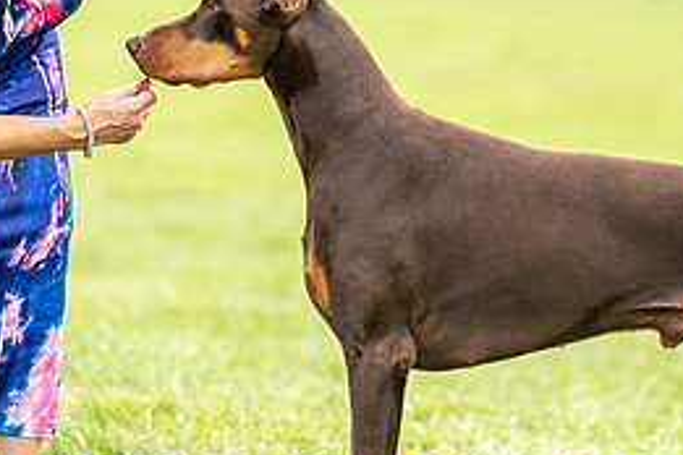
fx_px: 6564
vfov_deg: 4.0
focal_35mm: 346
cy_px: 77
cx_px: 432
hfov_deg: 6.0
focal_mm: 146
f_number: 2.8
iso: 200
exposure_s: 1/800
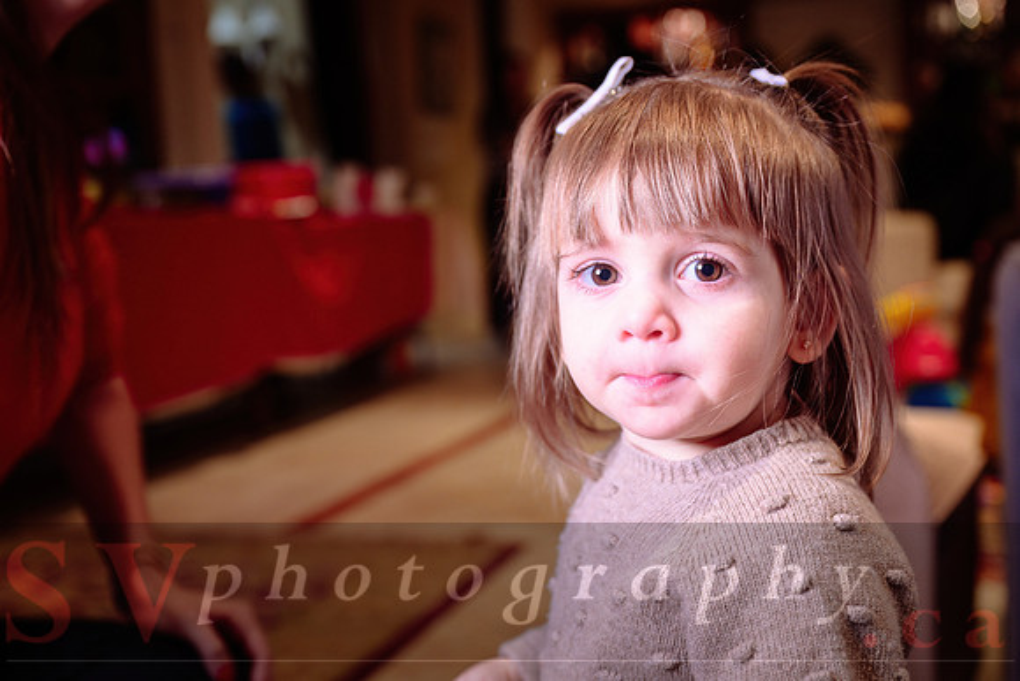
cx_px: 510
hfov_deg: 42.7
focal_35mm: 46
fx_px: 1304
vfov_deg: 29.3
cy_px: 340
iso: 500
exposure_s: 1/50
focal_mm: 46
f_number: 4
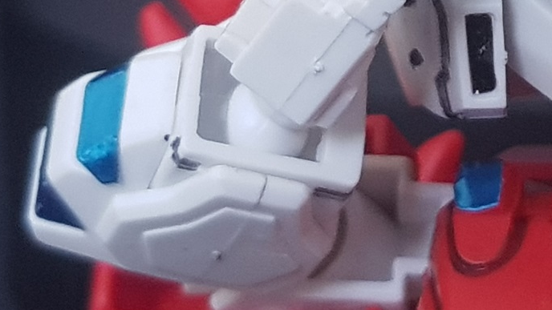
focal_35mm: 79
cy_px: -192
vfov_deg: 14.1
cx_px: 669
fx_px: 1156
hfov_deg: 24.3
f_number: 1.7
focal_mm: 4.2
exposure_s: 1/59
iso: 200
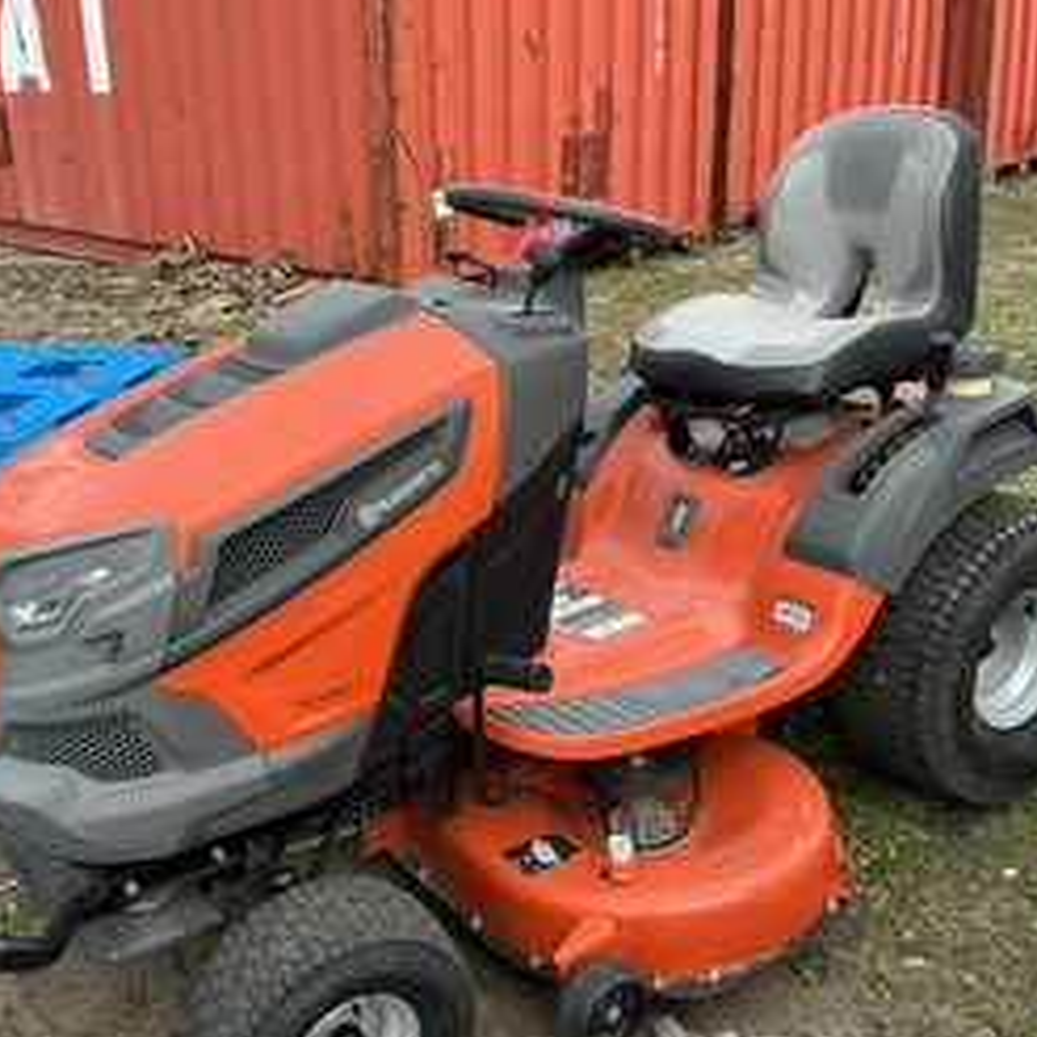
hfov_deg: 41.8
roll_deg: +1.2
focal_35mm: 40
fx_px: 1356
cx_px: 453
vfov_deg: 41.8
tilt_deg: -22.0
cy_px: 558
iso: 25
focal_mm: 3
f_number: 1.8
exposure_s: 1/233
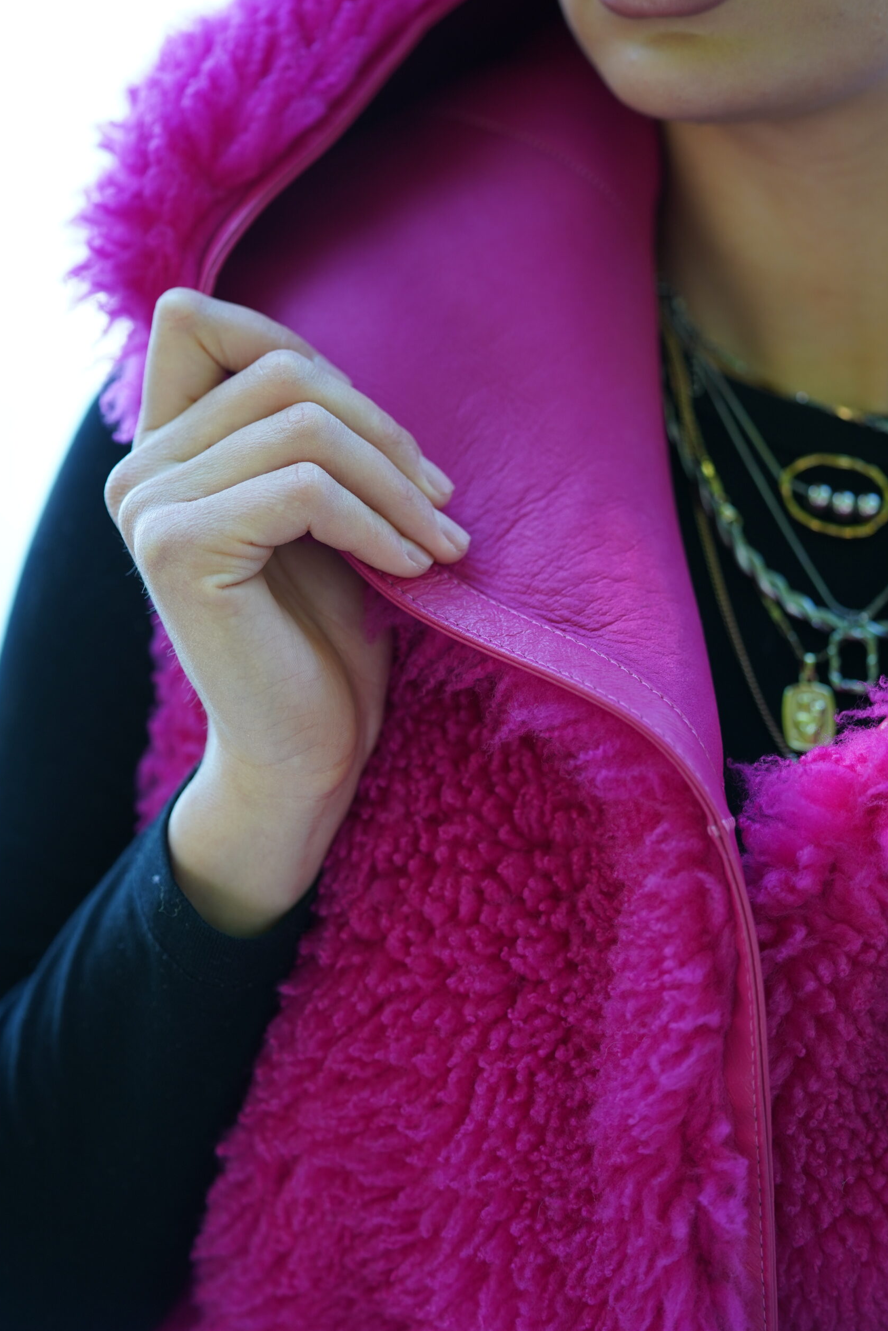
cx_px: 442
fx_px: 2997
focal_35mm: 81
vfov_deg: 25.1
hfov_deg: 16.9
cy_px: 668
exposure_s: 1/320
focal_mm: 80
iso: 400
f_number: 2.8
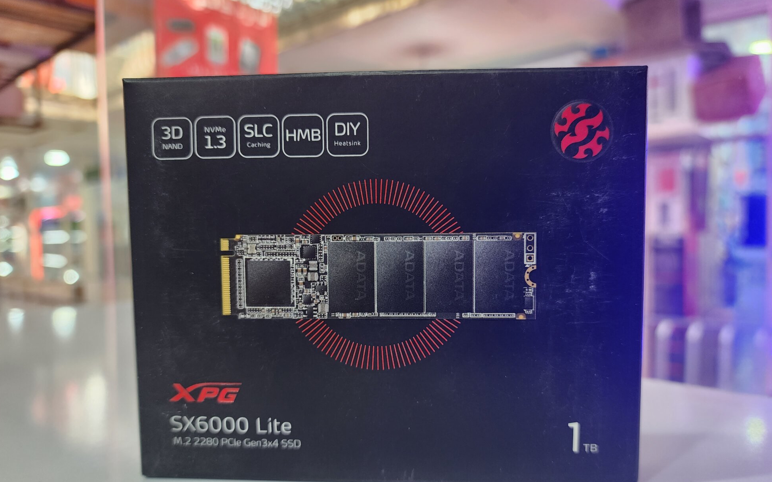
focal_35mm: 25
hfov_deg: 72.5
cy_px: 269
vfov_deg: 49.2
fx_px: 526
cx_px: 387
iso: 125
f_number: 1.8
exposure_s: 1/100
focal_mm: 6.4
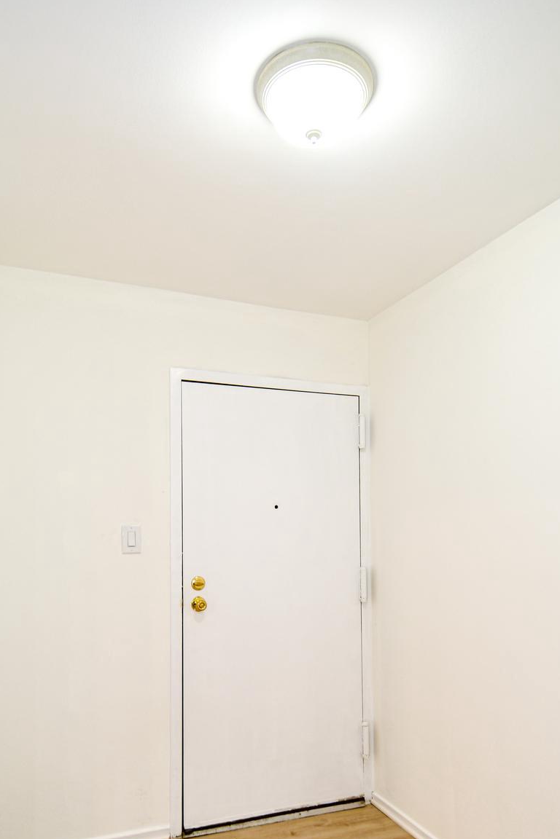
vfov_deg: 72.0
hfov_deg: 53.1
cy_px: 545
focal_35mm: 24
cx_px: 278
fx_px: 560
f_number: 4
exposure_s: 1/60
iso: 200
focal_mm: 12
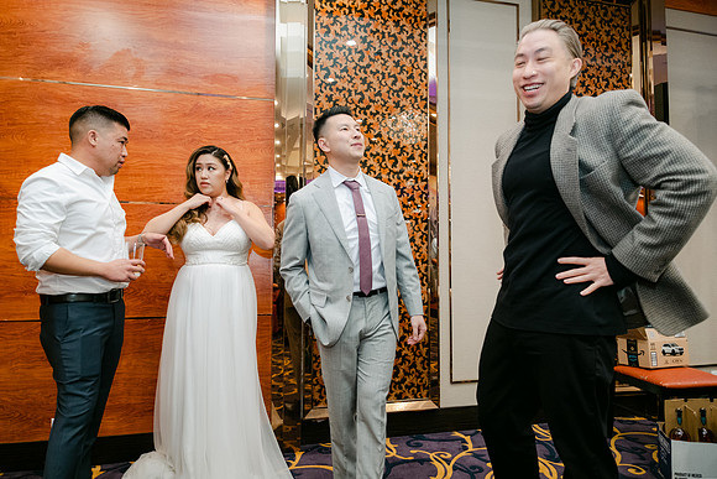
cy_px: 240
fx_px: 478
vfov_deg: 53.2
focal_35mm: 24
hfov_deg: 73.7
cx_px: 358
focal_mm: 16
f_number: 2.8
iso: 800
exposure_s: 1/125
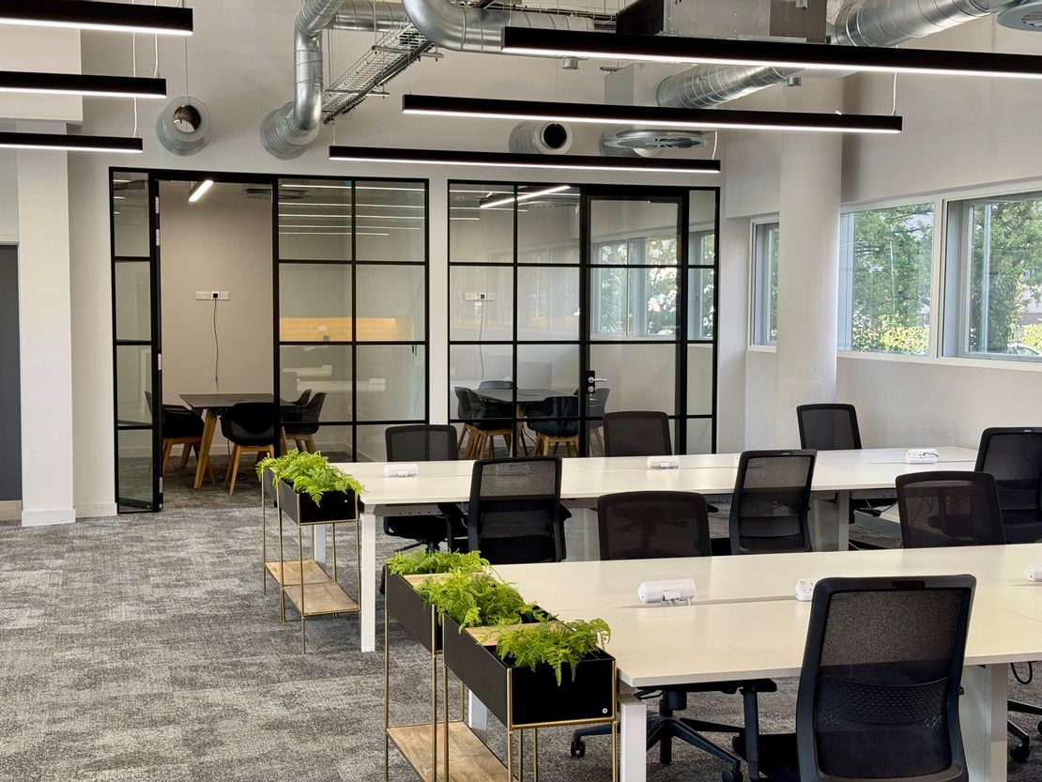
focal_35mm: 48
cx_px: 521
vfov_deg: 30.3
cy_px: 391
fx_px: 1445
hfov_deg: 39.6
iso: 100
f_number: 1.78
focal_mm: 6.76
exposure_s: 1/75
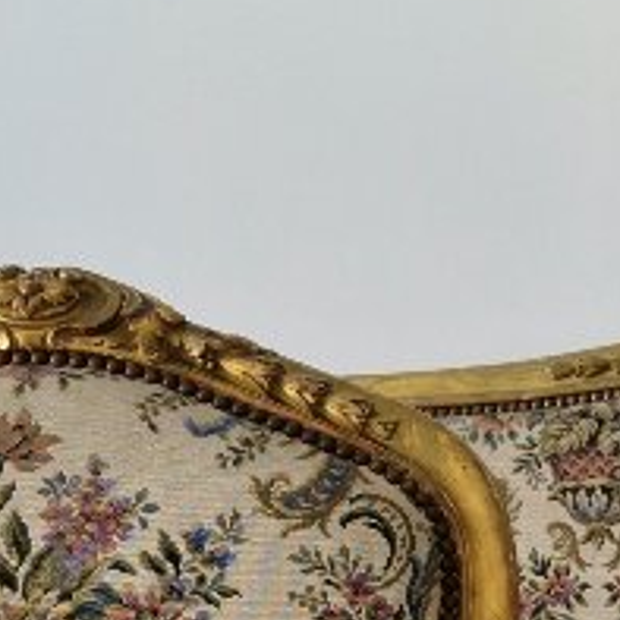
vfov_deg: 13.0
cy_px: 1032
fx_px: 2513
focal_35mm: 124
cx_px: 995
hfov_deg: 13.1
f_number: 1.8
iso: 50
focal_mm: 5.4
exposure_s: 1/100
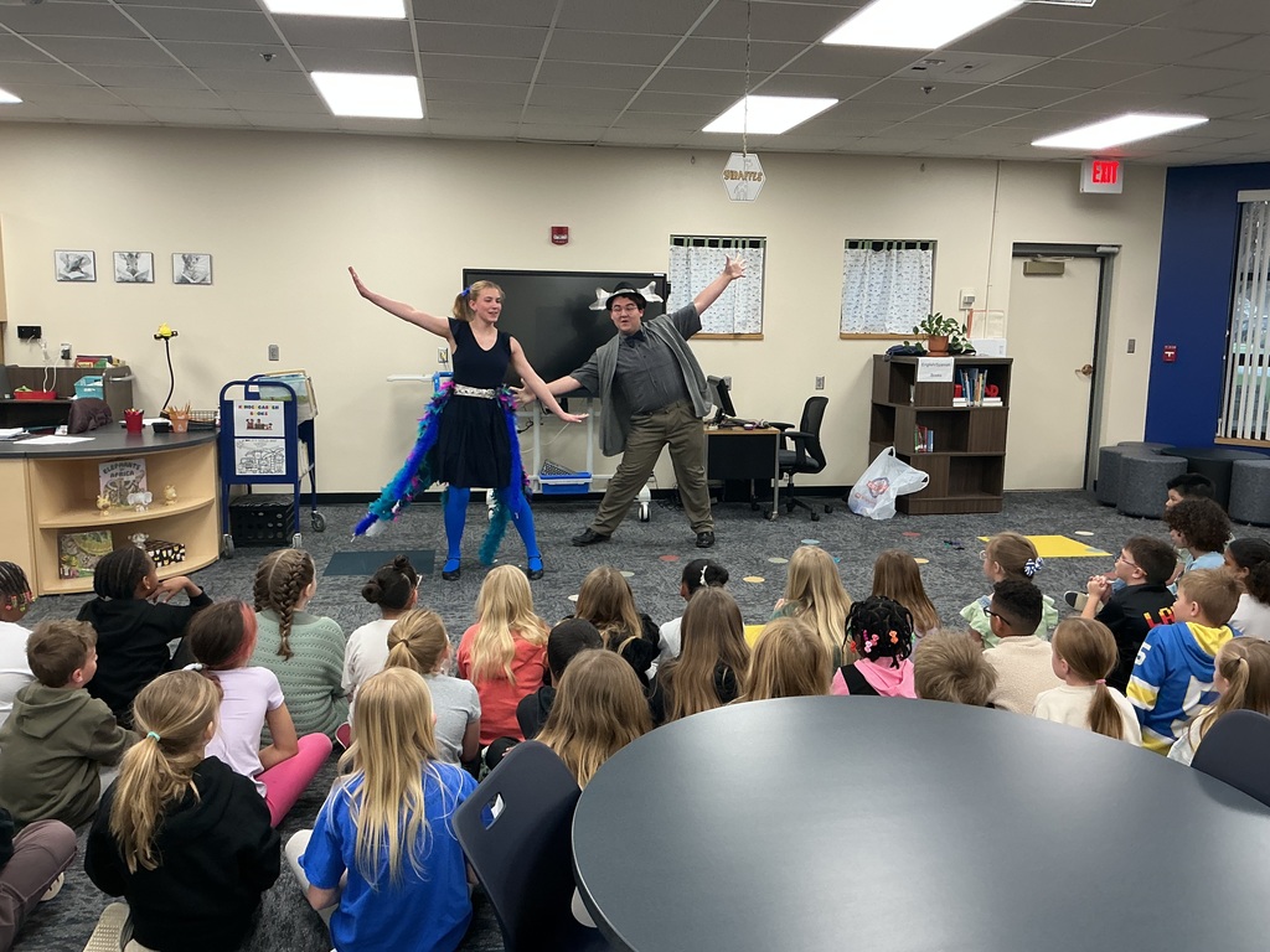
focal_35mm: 29
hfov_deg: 61.7
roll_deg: -0.8
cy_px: 476
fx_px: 1064
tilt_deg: -9.8
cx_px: 635
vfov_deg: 48.2
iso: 64
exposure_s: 1/60
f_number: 1.8
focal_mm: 3
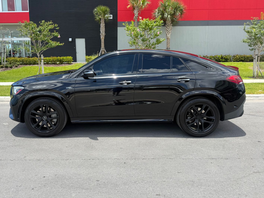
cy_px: 87
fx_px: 206
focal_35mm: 27
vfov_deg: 51.2
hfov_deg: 65.1
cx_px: 116
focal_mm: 6.76
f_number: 1.78
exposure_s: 1/2232
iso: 80
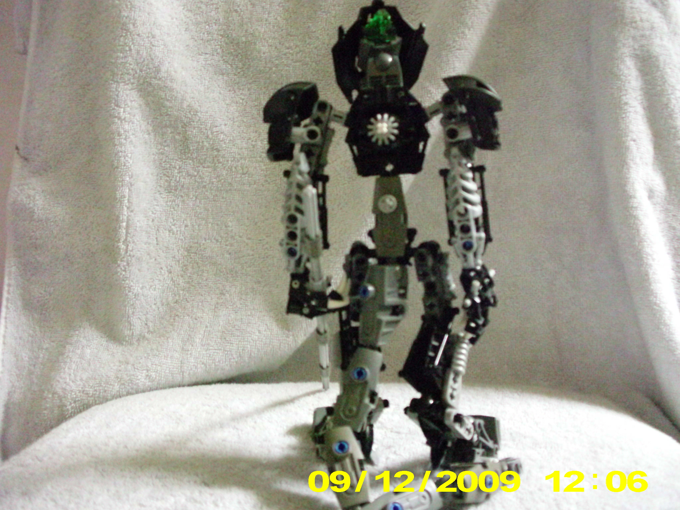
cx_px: 340
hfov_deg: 49.0
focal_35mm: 38
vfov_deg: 37.7
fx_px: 746
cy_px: 255
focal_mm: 6.3
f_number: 3.1
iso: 1600
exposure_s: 1/9
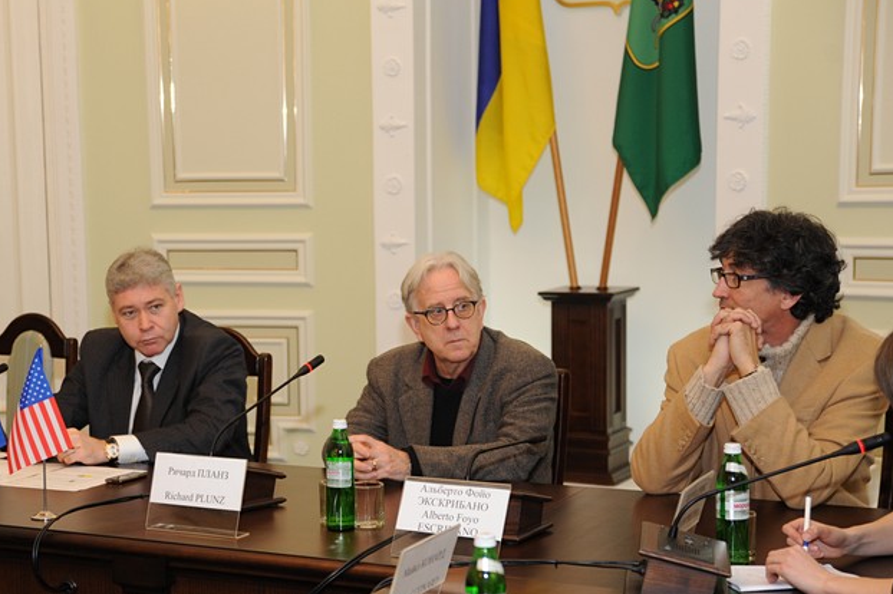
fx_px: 1785
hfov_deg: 28.0
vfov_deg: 18.9
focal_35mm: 72
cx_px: 322
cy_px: 366
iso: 800
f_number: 3.8
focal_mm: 56
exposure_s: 1/125
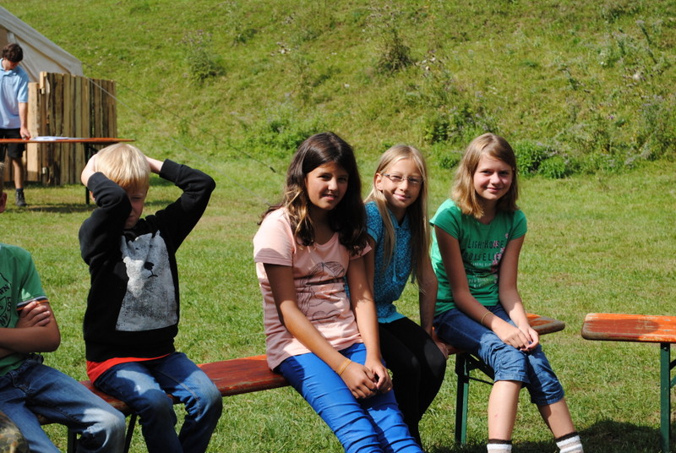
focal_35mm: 82
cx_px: 338
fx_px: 1551
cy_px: 226
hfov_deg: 24.6
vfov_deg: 16.6
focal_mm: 55
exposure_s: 1/250
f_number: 8
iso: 100
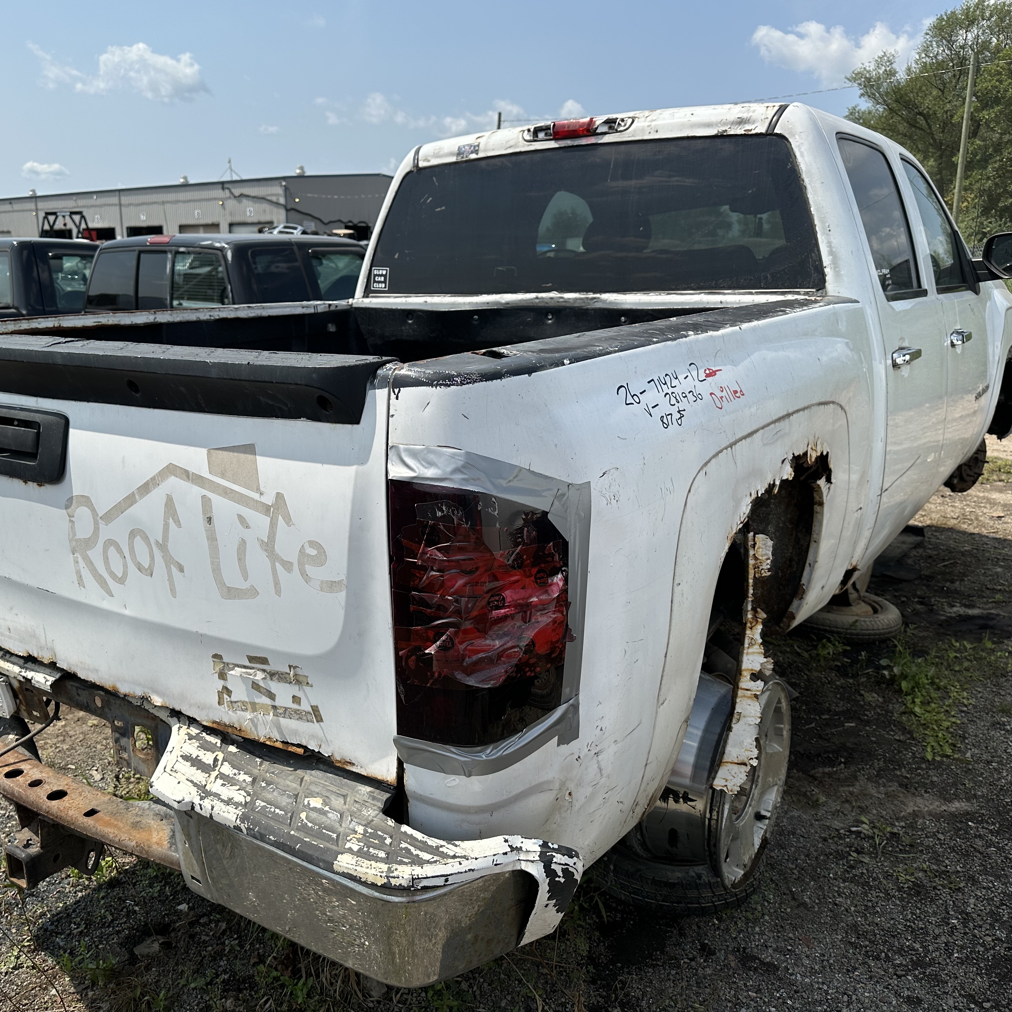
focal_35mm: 29
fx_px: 959
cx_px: 424
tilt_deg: -12.8
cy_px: 496
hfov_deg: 55.4
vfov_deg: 55.6
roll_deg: +0.0
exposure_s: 1/6211
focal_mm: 6.86
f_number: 1.78
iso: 80
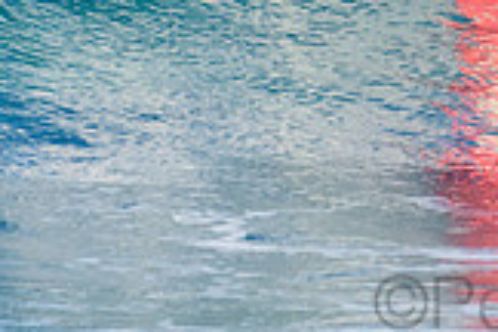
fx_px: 24787
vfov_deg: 0.8
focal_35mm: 1792
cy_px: -208
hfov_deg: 1.2
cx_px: 612
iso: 500
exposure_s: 1/2000
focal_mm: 500
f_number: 5.6
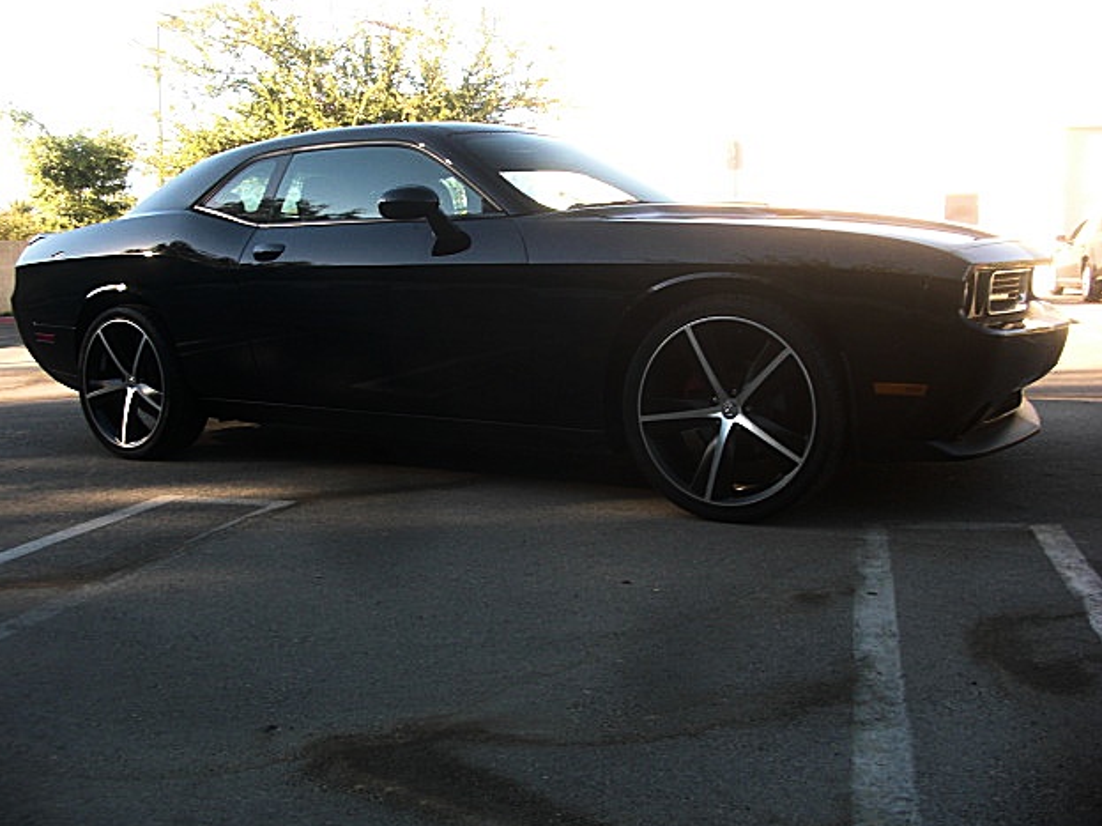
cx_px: 538
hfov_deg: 50.1
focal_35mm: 37
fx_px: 1178
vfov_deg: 38.7
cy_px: 417
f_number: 2.8
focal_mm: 6.3
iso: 50
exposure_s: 1/100
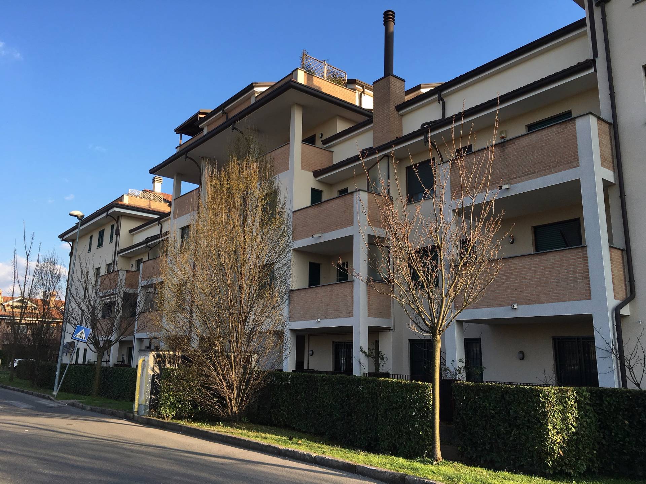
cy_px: 242
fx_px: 541
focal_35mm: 29
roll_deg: -0.9
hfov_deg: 61.7
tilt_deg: +12.0
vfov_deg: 48.2
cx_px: 323
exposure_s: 1/582
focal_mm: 4.15
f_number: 2.2
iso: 25
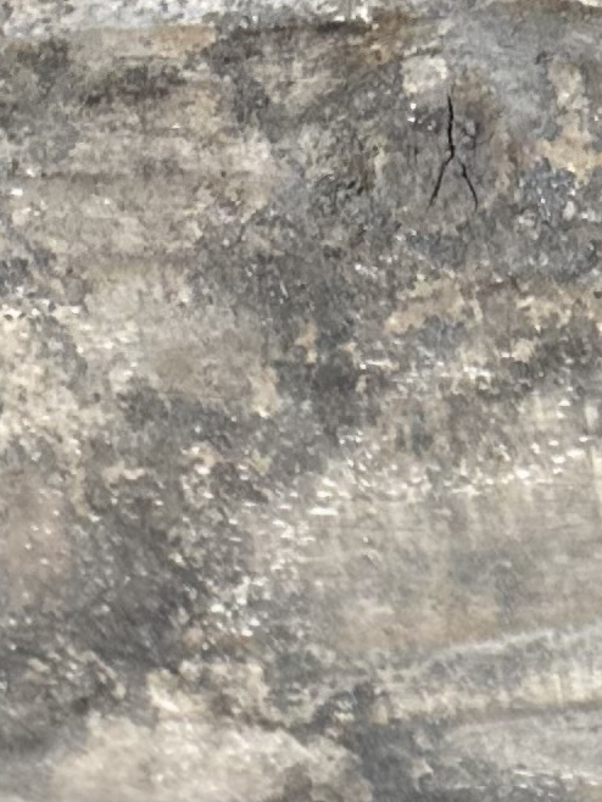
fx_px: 3406
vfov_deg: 11.3
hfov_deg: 9.2
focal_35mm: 147
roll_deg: -0.5
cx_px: 1343
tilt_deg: -4.3
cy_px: 1898
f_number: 1.78
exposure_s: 1/50
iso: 250
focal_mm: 6.86
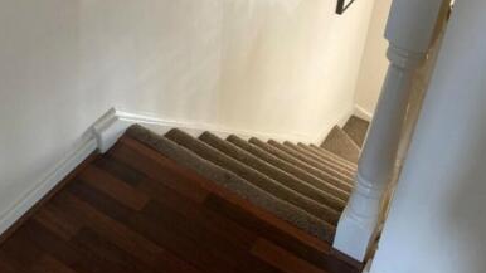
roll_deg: -1.1
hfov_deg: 44.4
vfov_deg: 25.7
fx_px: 593
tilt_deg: -39.1
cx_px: 200
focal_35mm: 46
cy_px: 72
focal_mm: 3.99
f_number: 1.8
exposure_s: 1/60
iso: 125
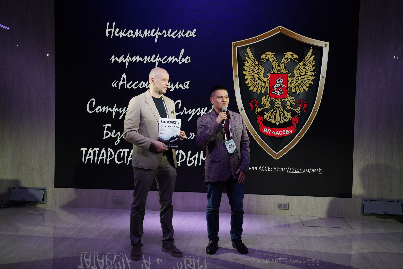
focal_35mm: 41
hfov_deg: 47.4
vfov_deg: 32.6
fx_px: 459
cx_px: 202
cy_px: 134
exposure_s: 1/125
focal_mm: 41
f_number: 7.1
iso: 320
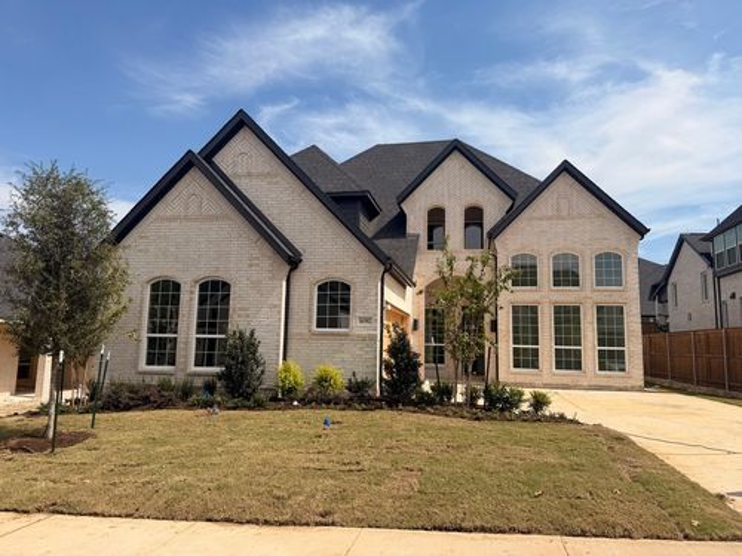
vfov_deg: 56.8
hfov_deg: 71.6
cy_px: 278
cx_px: 371
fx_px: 514
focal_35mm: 24
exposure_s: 1/6173
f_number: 1.78
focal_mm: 6.76
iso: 80
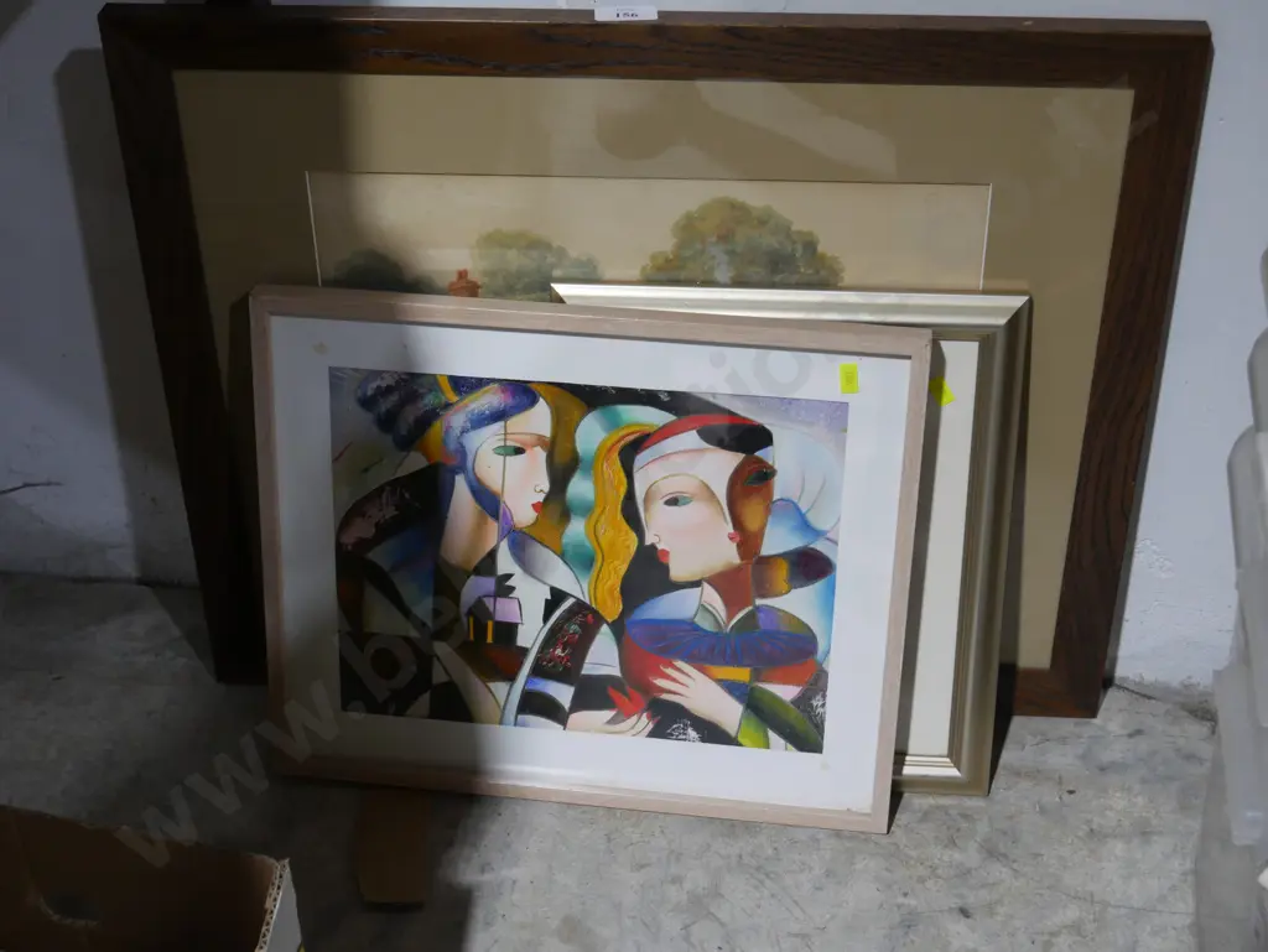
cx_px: 634
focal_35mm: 50
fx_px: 1832
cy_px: 476
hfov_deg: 38.2
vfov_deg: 29.1
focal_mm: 25
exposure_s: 1/60
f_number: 5.3
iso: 800
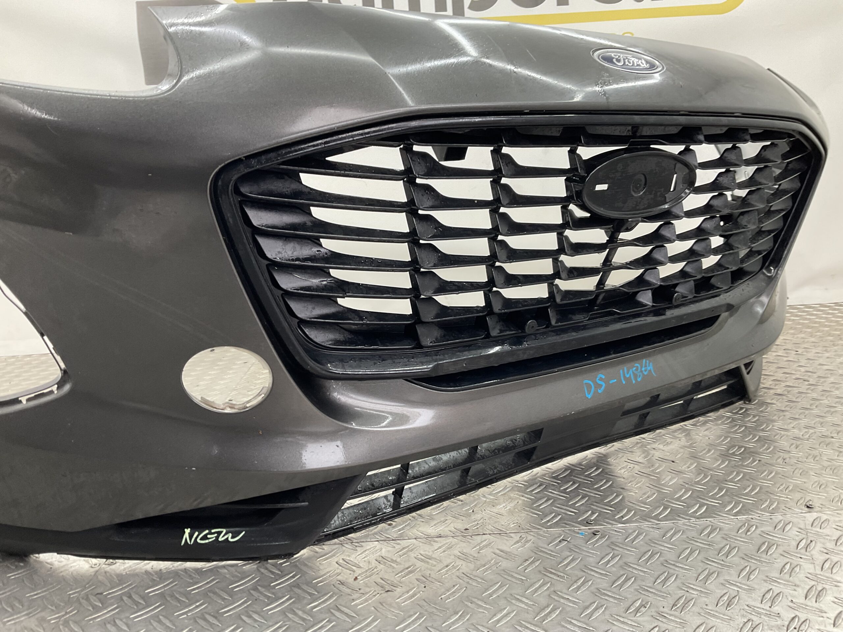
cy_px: 316
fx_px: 706
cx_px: 422
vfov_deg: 48.2
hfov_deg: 61.7
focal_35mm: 29
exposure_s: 1/120
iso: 64
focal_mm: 3
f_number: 1.8
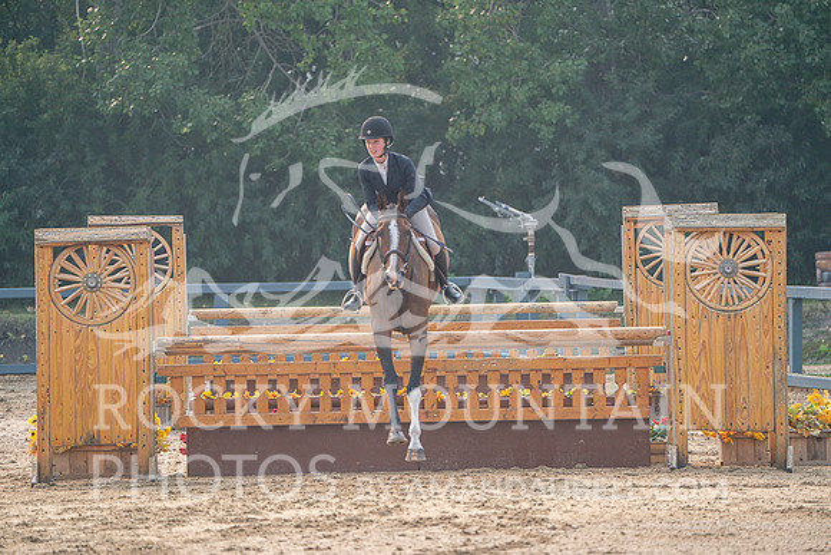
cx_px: 416
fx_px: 9235
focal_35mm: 400
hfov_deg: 5.2
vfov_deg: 3.4
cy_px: 278
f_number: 5.6
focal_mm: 400
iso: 500
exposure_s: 1/640
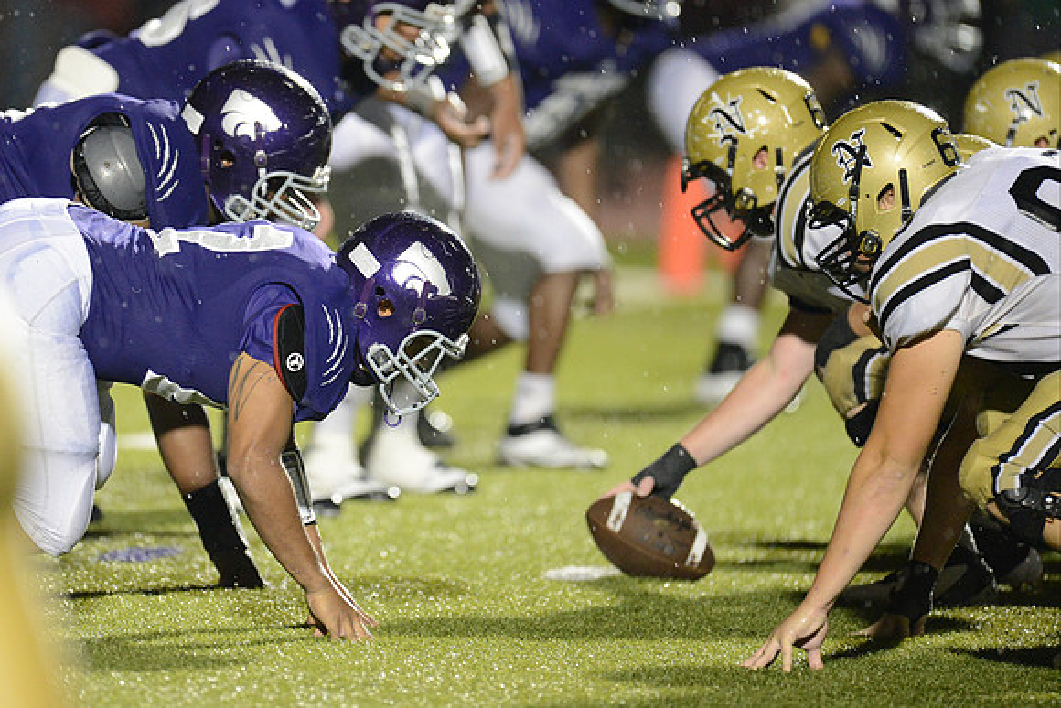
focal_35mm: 400
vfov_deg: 3.4
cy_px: 354
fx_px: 11791
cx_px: 530
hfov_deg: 5.2
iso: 5000
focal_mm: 400
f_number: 2.8
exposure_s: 1/1000
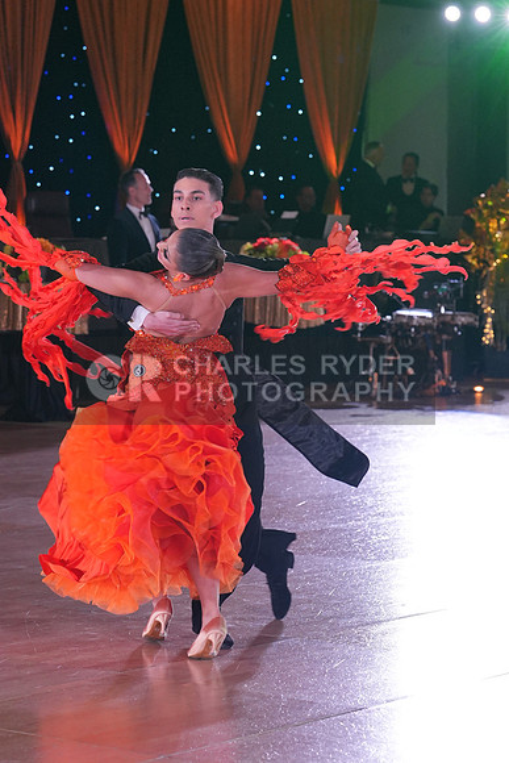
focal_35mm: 120
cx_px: 254
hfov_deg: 11.4
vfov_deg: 17.1
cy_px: 382
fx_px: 2543
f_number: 4
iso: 1250
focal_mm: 80
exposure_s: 1/400
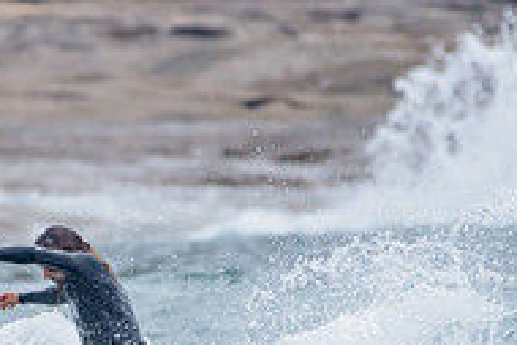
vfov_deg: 0.7
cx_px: 55
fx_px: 26904
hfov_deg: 1.1
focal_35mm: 1872
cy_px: 436
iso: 280
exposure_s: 1/2000
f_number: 5.6
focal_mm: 500
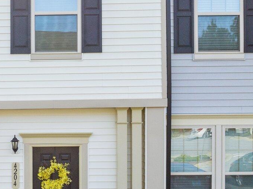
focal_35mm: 72
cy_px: 63
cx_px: 19
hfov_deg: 26.1
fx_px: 526
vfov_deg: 20.3
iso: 420
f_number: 2.8
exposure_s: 1/500
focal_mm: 12.29
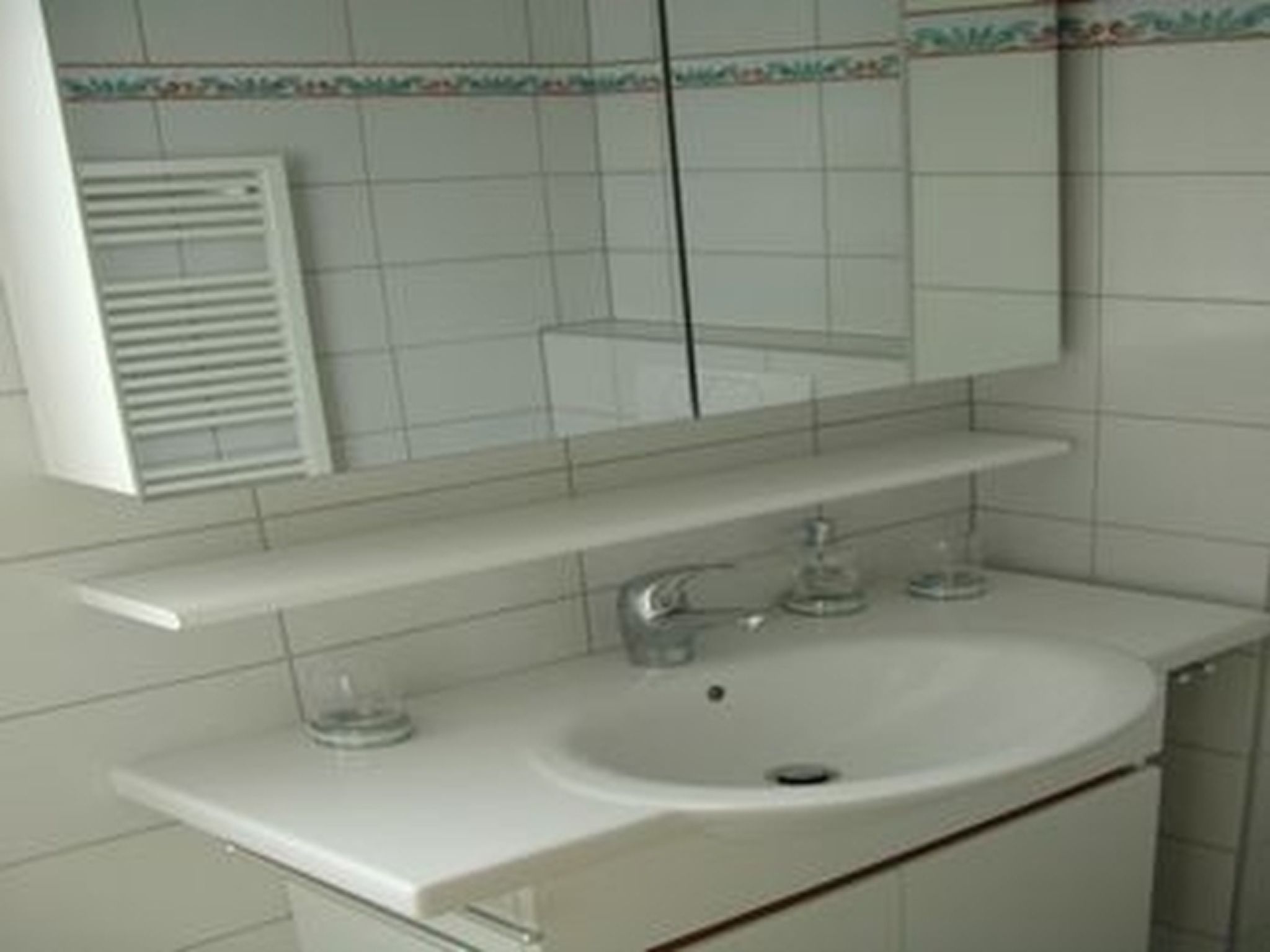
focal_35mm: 38
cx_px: 635
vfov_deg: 37.7
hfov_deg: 49.0
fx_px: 1394
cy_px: 476
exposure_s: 1/40
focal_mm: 8
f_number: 2.8
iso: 100
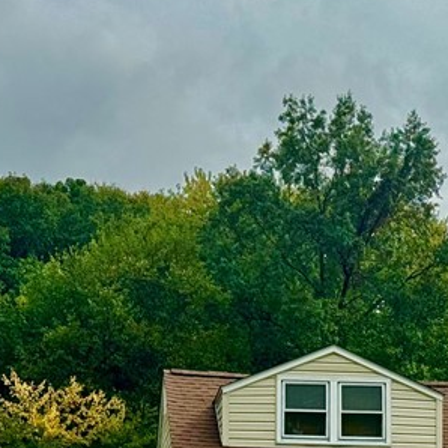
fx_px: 2138
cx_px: 436
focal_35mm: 146
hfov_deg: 11.8
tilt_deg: +11.1
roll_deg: +1.0
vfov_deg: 11.9
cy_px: 362
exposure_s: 1/5848
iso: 64
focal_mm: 6.76
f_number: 1.78
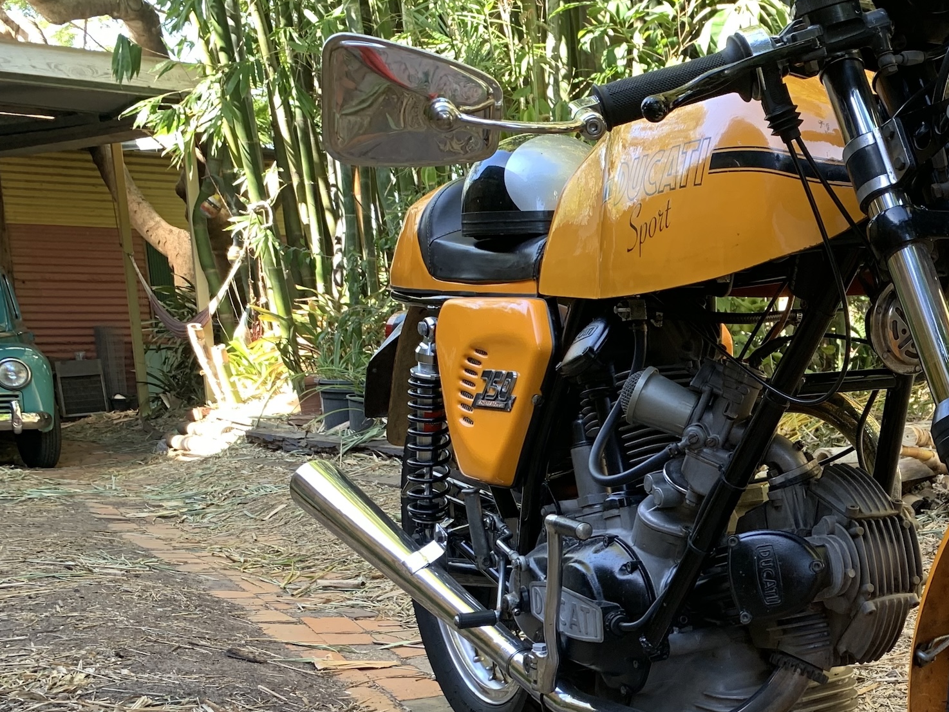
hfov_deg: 35.5
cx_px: 887
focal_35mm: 50
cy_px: 567
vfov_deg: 28.5
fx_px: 1371
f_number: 1.8
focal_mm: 4.25
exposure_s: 1/99
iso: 100
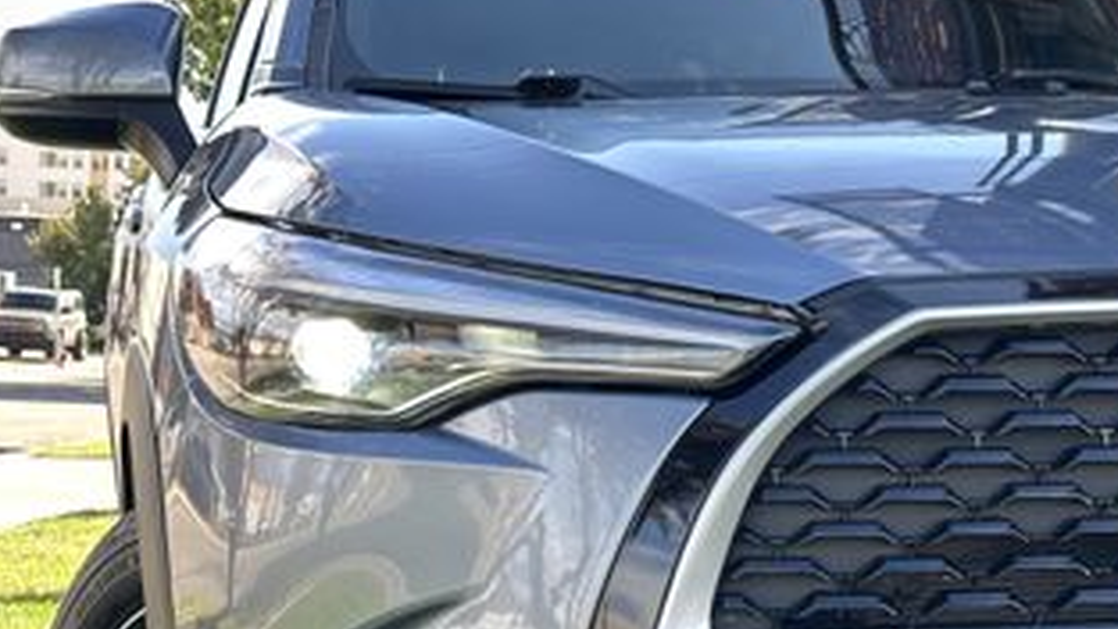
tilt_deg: -3.4
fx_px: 3172
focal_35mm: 107
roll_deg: -1.5
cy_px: 522
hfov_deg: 19.6
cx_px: 1000
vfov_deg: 11.3
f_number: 1.78
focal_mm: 6.86
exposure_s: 1/205
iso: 64
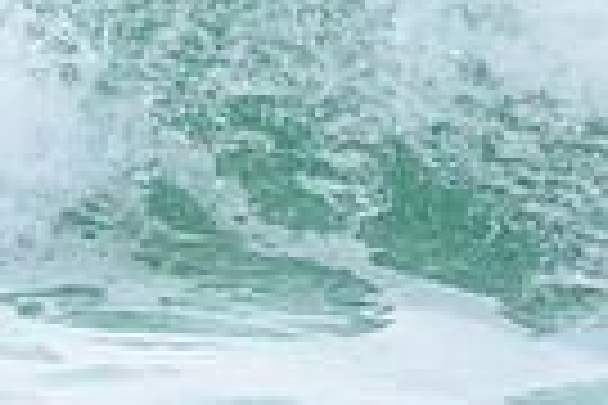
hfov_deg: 0.6
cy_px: -164
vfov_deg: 0.4
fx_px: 57975
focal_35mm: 3433
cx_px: -171
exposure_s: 1/2000
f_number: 11
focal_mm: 800
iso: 1000
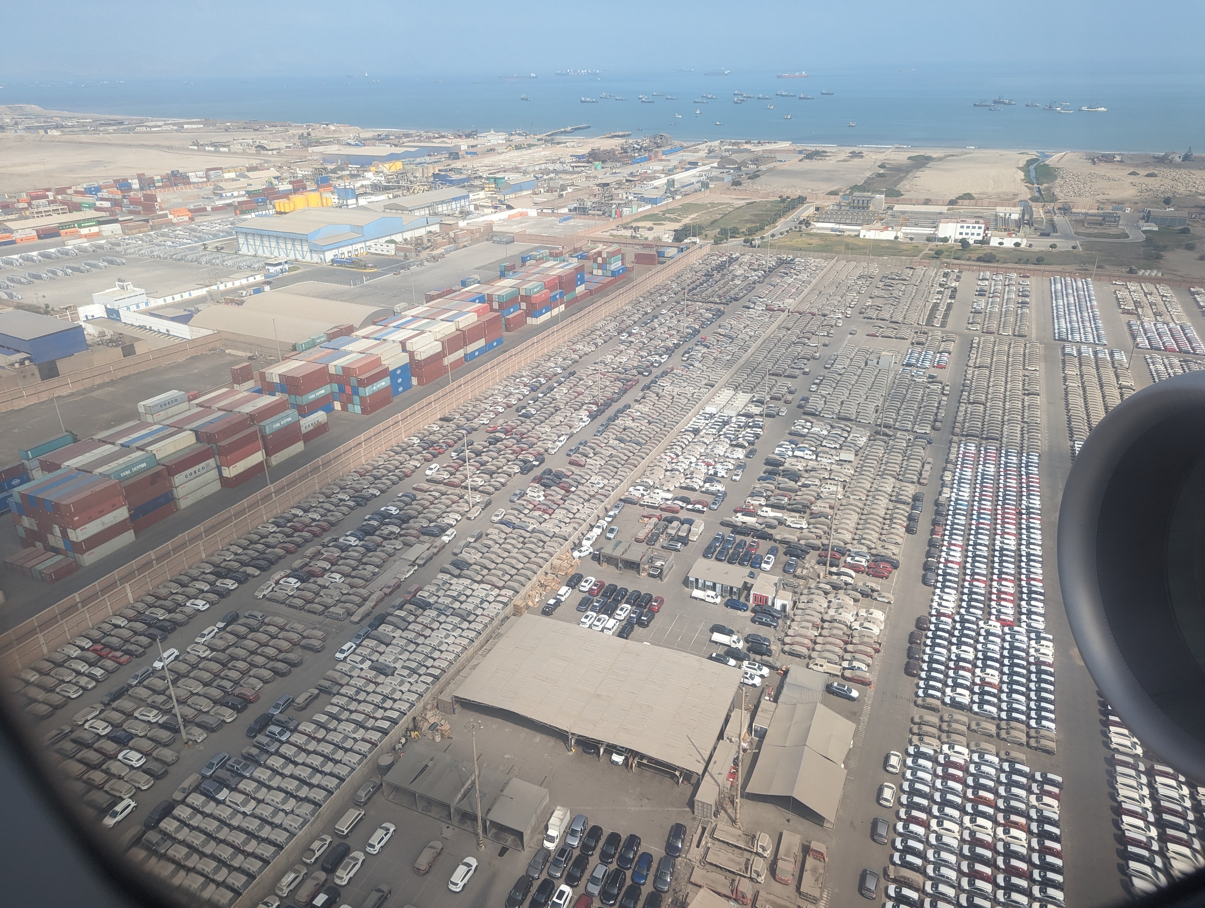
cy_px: 454
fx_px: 837
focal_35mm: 24
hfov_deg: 71.5
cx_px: 602
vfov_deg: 56.9
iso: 54
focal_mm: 6.81
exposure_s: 1/1300
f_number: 1.85
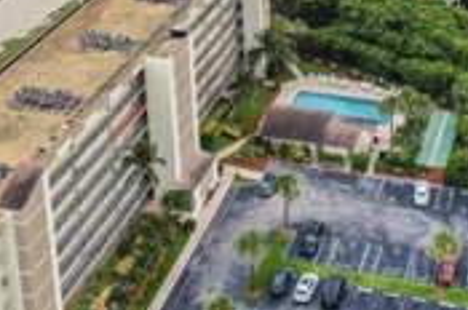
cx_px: 147
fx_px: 999
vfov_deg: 16.9
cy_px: -56
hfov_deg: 26.2
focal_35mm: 77
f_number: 2.8
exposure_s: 1/240
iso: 100
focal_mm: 10.26
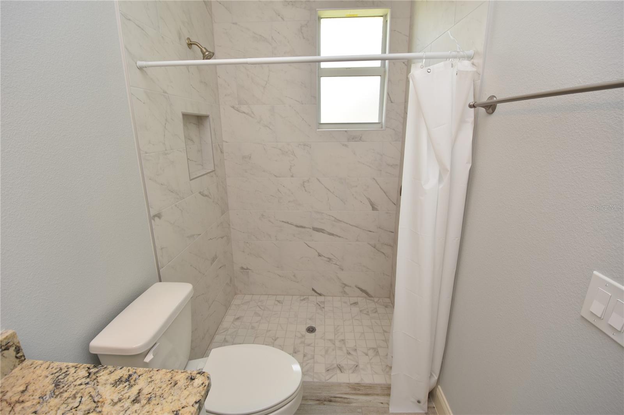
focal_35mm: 15
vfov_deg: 77.3
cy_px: 208
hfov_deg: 100.4
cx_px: 312
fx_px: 260
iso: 200
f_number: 4.5
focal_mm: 10
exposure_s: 1/80
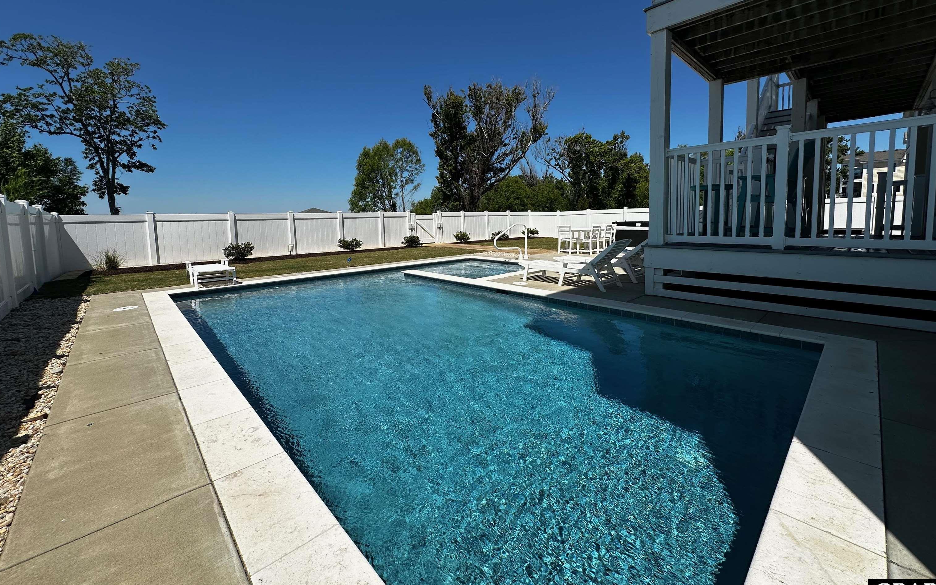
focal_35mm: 15
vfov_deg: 74.3
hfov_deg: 101.5
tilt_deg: -4.5
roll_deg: +0.1
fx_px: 383
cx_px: 469
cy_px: 247
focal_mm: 2.22
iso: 50
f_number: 2.2
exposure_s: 1/3401
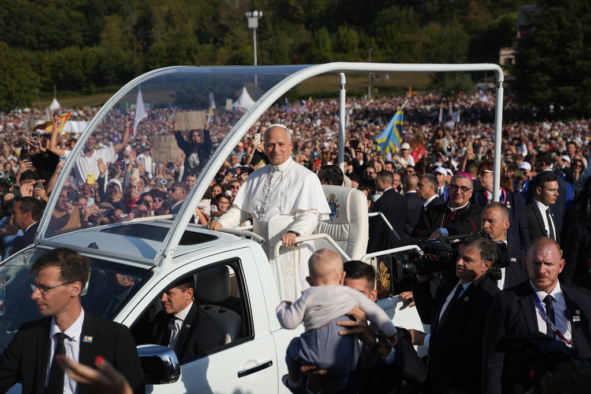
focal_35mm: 56
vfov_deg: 24.2
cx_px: 296
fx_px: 919
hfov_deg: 35.7
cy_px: 197
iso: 200
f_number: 3.5
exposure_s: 1/4000
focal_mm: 56
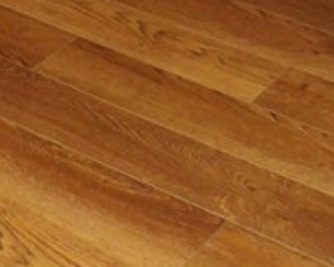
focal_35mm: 133
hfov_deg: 14.2
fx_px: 1315
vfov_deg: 9.9
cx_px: -26
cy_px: -425
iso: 320
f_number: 3.2
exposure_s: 1/33
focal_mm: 4.3
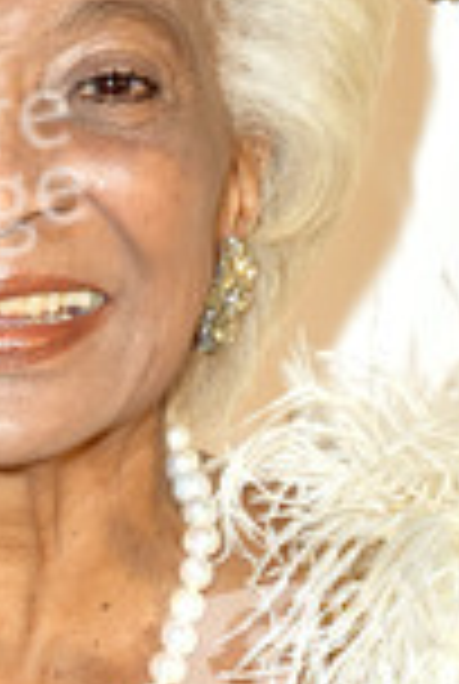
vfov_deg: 12.6
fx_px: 3103
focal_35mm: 163
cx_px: -11
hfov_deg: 8.4
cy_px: 423
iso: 400
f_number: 6.3
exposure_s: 1/320
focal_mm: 62
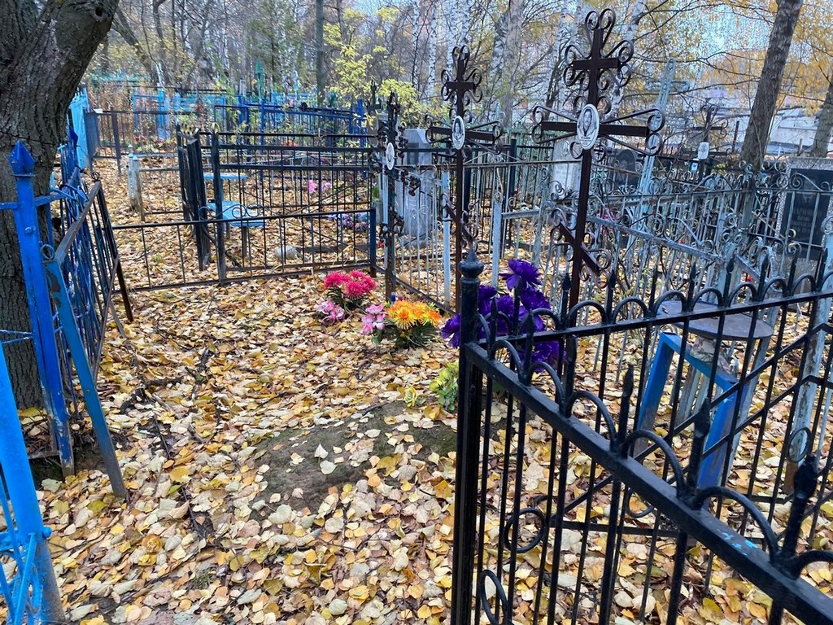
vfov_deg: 53.1
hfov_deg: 67.3
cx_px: 416
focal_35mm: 26
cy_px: 312
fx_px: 626
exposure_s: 1/122
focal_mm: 4.25
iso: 100
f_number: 1.8
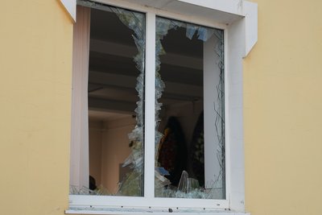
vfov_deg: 17.3
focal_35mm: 79
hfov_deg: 25.7
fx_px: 707
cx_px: 161
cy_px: 108
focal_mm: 53
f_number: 2.8
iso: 125
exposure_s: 1/50
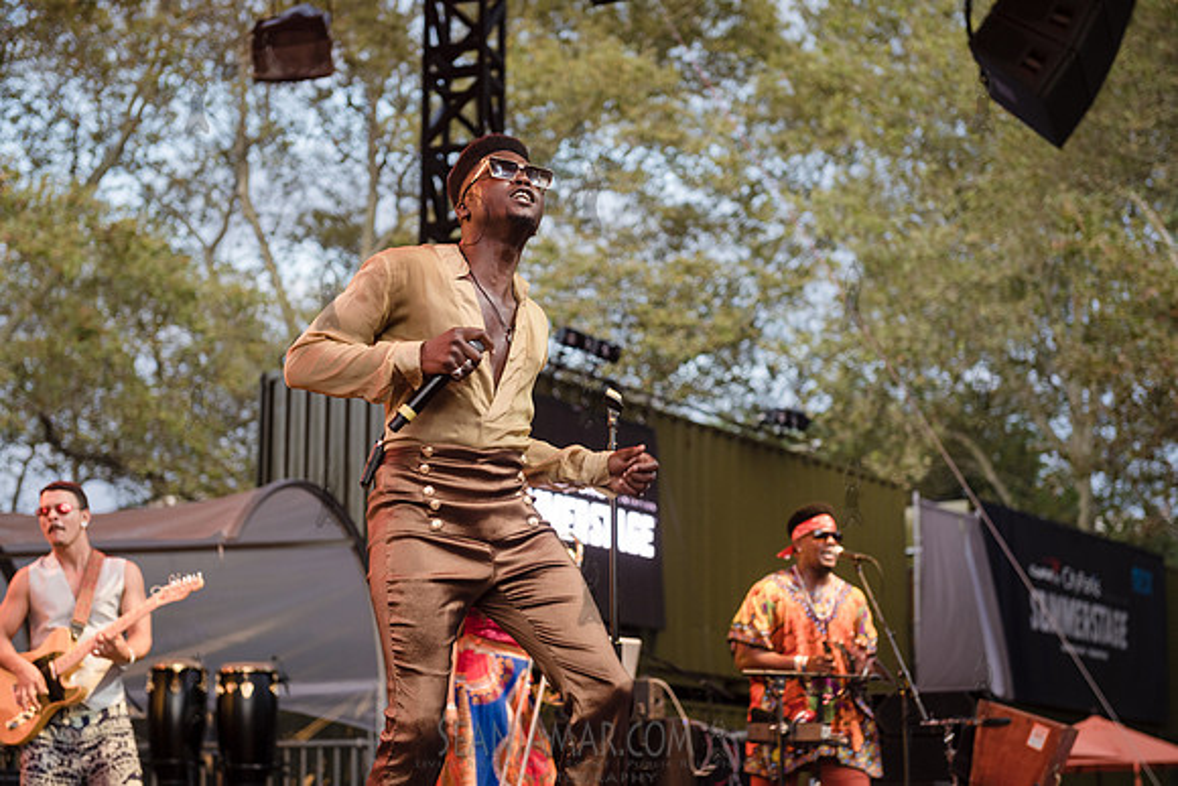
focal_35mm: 70
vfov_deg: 19.5
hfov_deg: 28.8
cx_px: 589
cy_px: 393
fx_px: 2291
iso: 640
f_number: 4
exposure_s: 1/250
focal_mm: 70
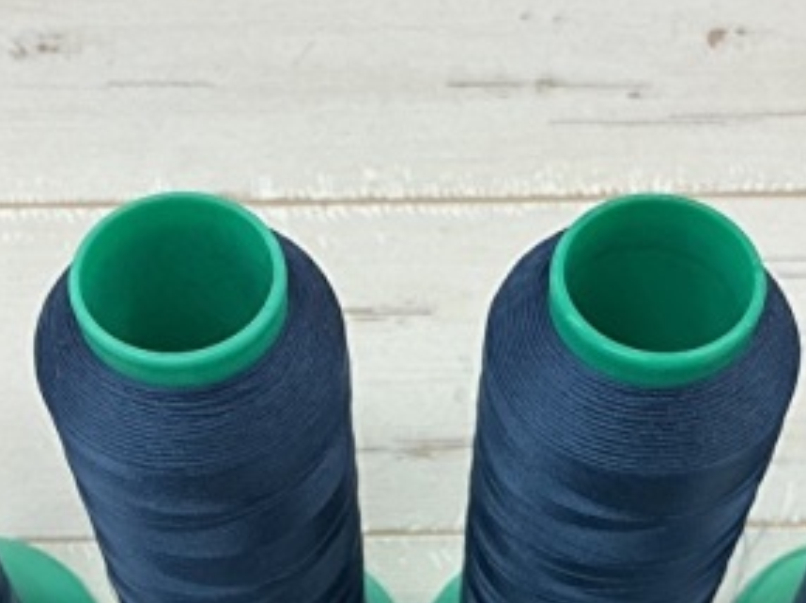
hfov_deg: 29.8
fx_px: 1512
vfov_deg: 21.5
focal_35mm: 65
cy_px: 651
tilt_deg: -64.0
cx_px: 417
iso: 50
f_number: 1.8
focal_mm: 3
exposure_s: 1/60
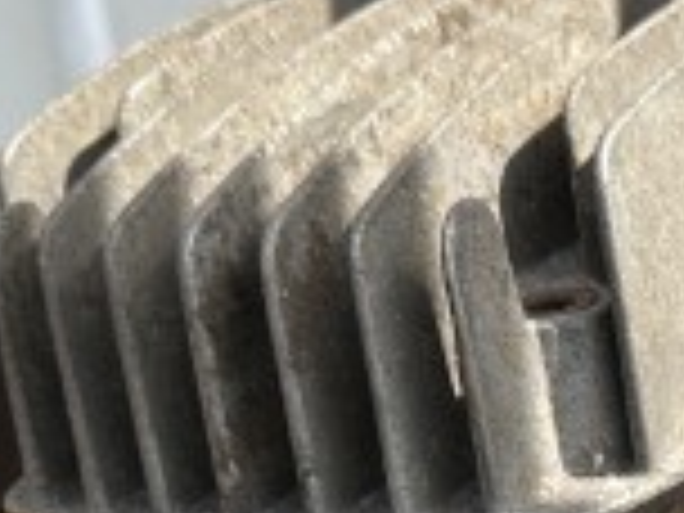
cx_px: 1152
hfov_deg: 11.5
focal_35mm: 162
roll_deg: -0.4
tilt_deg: -33.8
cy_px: 1174
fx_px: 3201
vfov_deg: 8.5
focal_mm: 6.86
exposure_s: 1/1393
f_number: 1.78
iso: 80
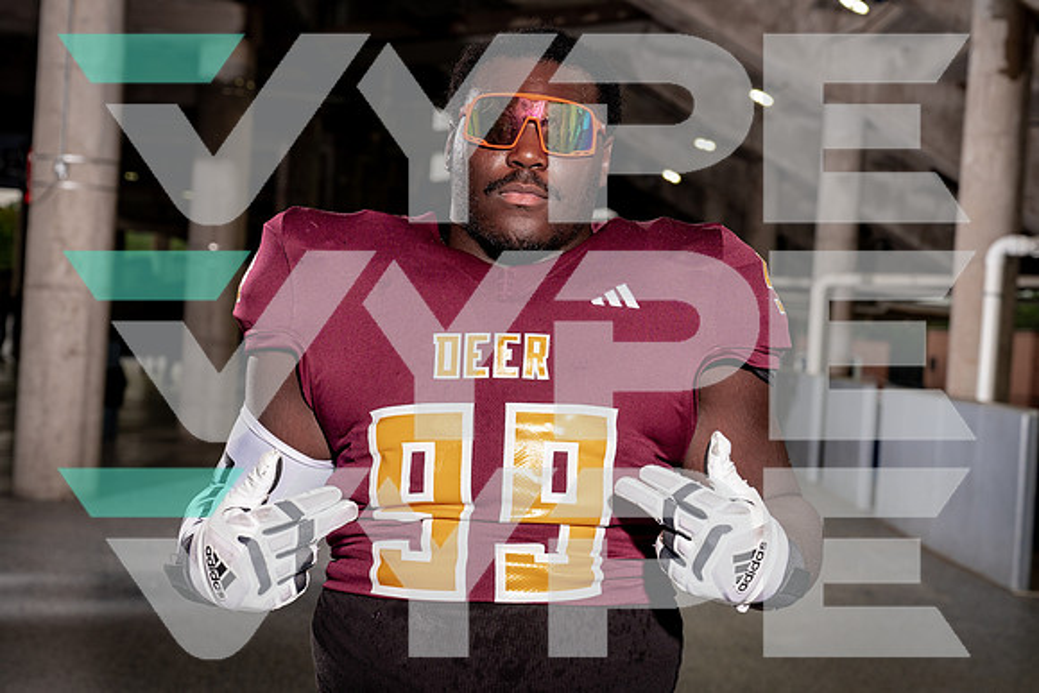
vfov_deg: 20.4
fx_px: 1929
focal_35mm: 67
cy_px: 346
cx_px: 520
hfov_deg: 30.1
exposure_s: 1/250
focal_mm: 61
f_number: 5.6
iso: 320
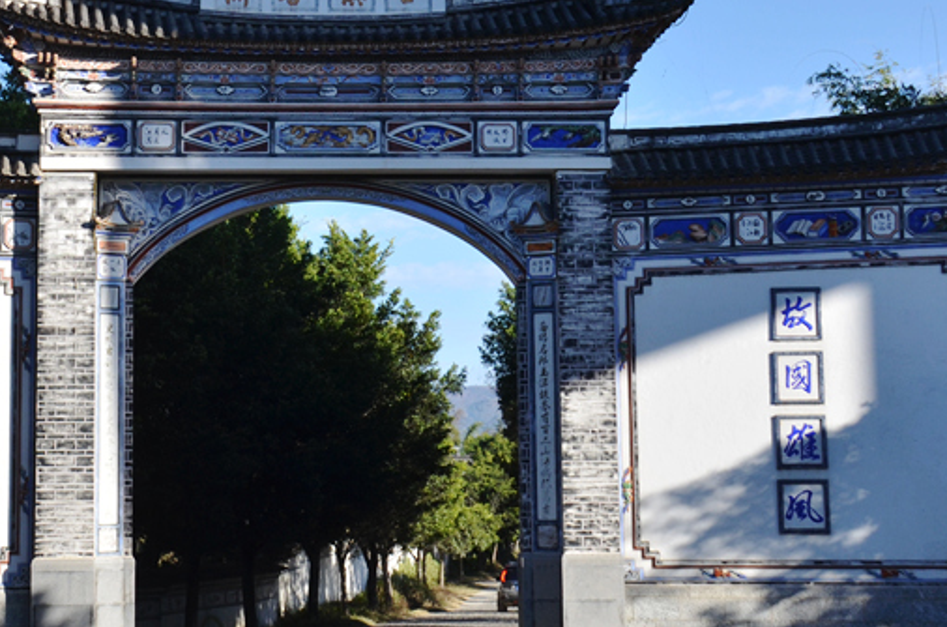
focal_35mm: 85
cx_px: 328
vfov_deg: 15.9
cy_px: 170
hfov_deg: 23.9
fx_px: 2231
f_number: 7.1
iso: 250
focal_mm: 28
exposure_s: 1/640
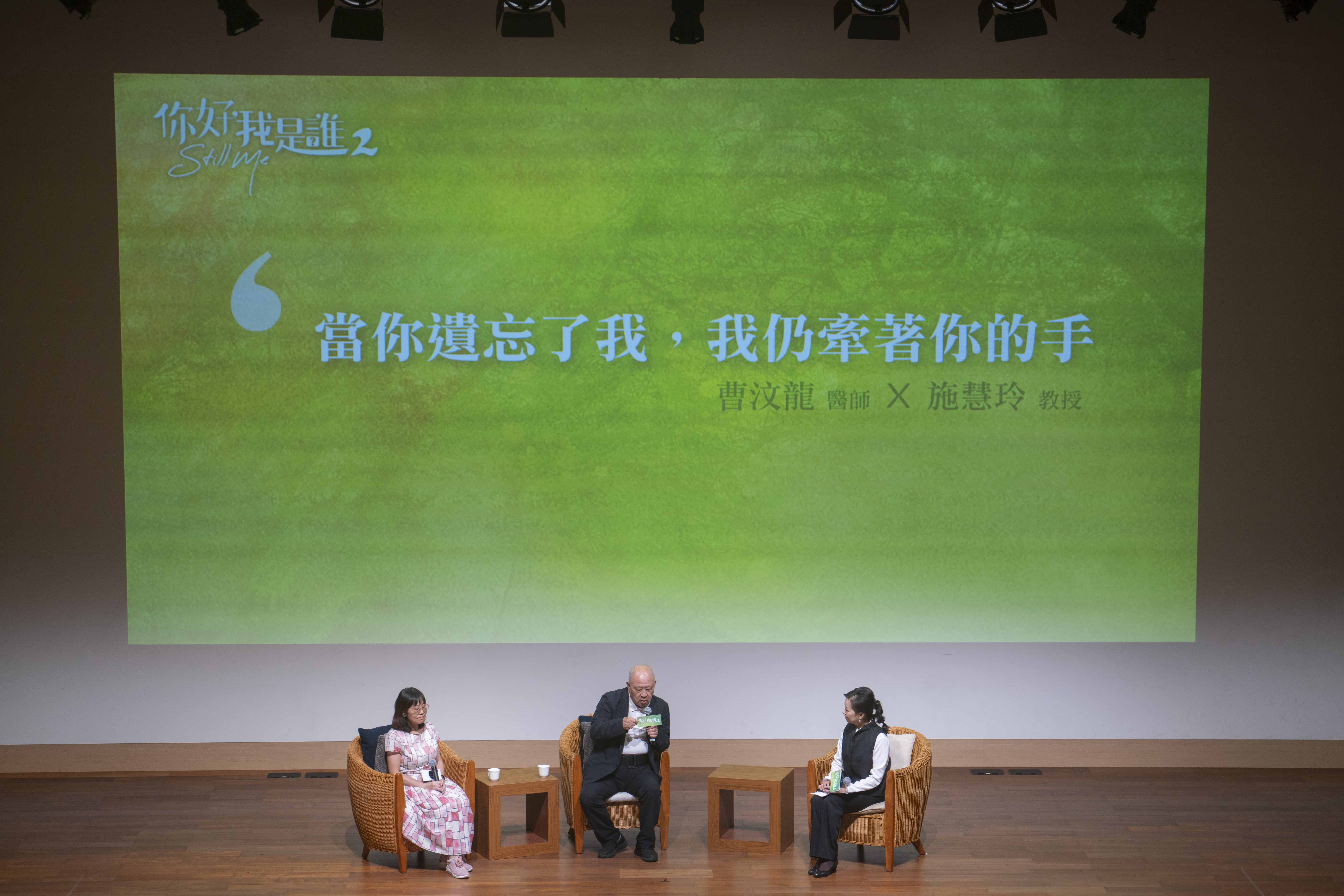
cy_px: 448
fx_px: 3659
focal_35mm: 98
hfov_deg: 20.8
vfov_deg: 14.0
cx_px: 672
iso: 400
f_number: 2.8
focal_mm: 98
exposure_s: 1/125
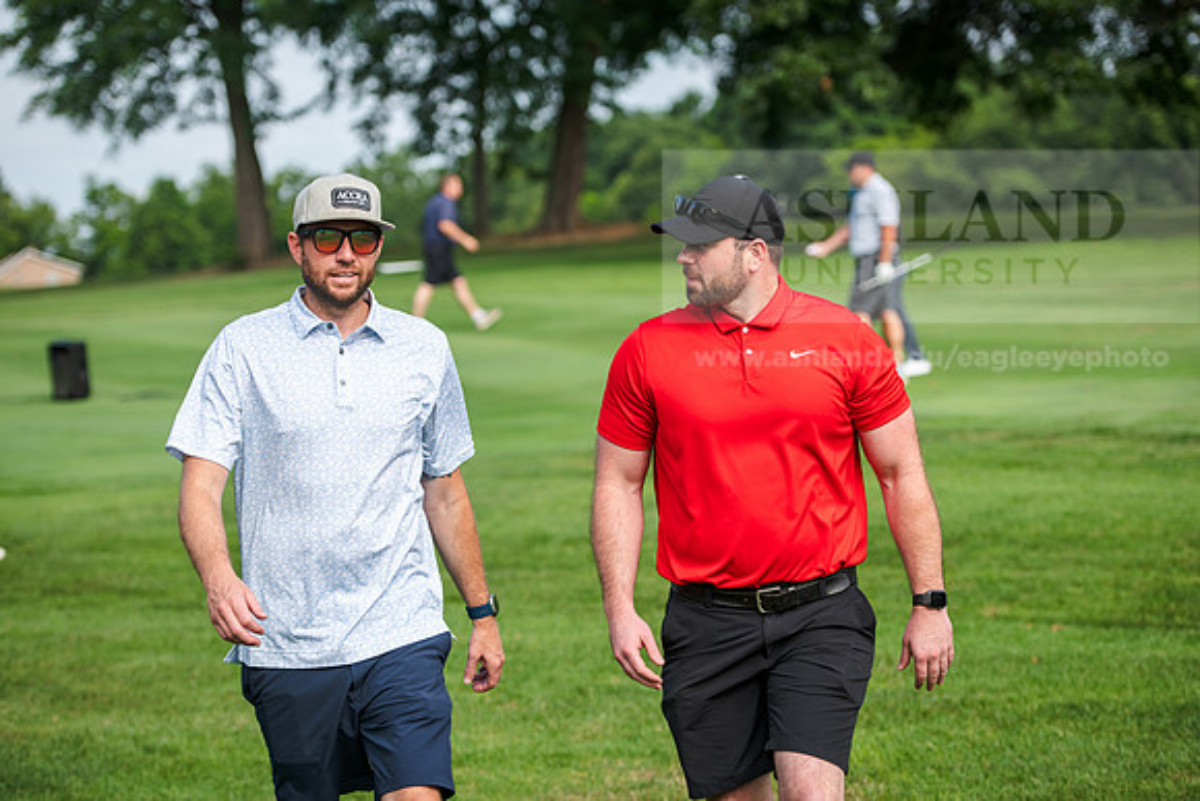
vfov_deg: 14.9
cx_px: 600
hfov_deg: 22.1
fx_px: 3067
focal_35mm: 92
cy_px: 400
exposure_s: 1/640
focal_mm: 92
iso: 80
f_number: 3.2
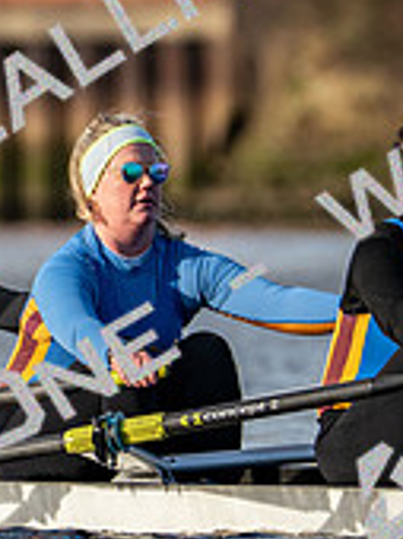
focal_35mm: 1438
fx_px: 22378
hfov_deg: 1.0
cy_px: 293
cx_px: 86
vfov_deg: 1.4
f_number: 6.3
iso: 640
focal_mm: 437
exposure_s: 1/2000
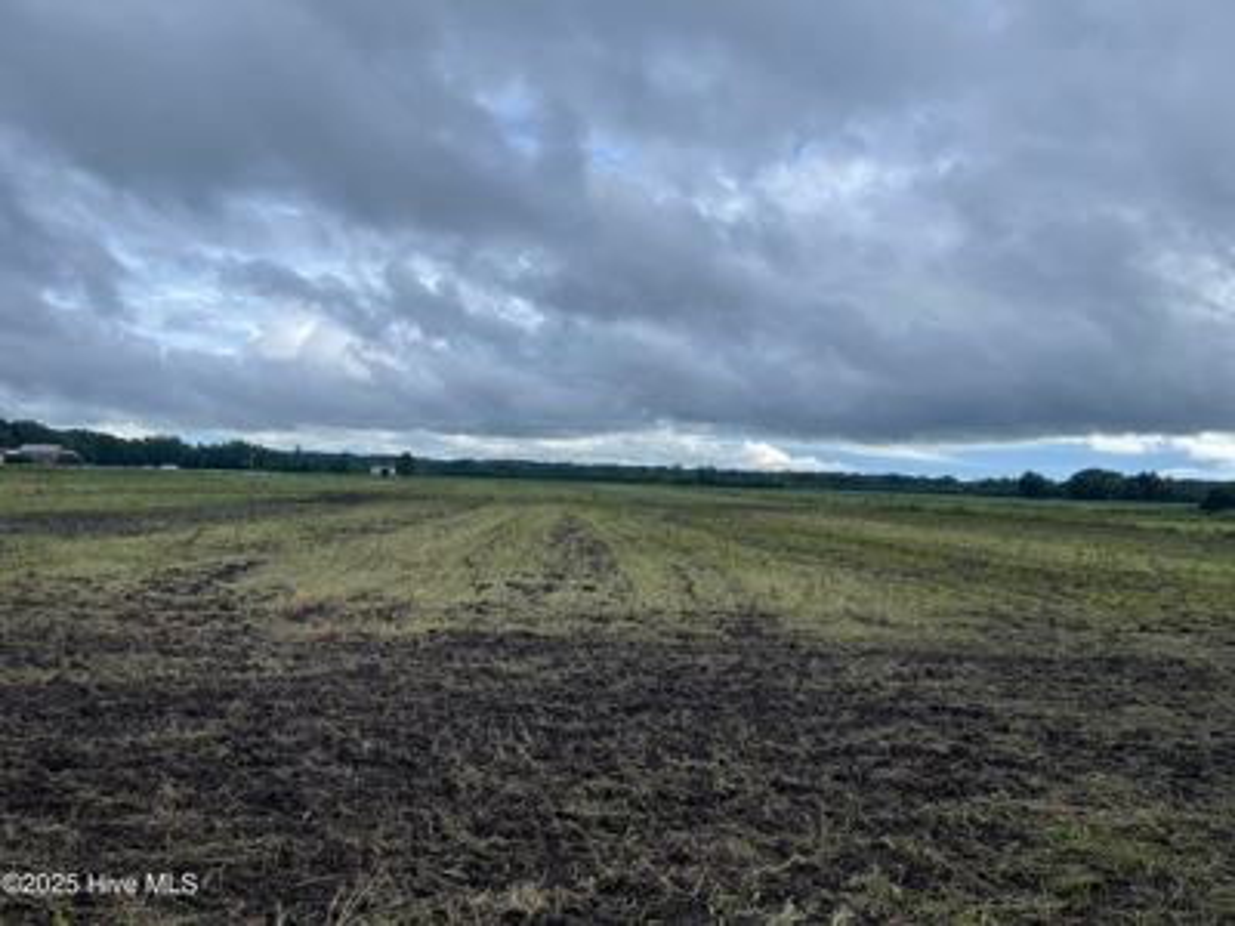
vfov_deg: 54.9
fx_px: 892
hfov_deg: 69.4
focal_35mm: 25
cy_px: 463
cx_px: 618
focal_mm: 5.1
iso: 32
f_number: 1.6
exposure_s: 1/2123
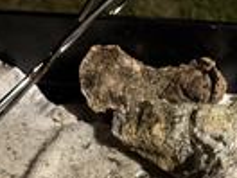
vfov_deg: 18.2
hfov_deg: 25.9
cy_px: 257
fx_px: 500
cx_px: 208
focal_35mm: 73
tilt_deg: -63.9
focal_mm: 6.76
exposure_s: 1/40
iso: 800
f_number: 1.78
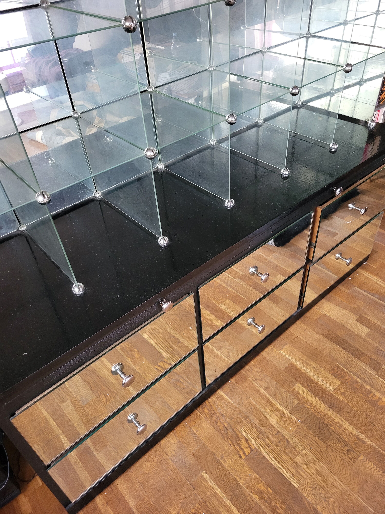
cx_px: 192
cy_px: 257
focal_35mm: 26
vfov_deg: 67.3
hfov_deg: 53.1
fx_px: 386
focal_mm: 5.4
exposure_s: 1/50
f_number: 1.8
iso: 400
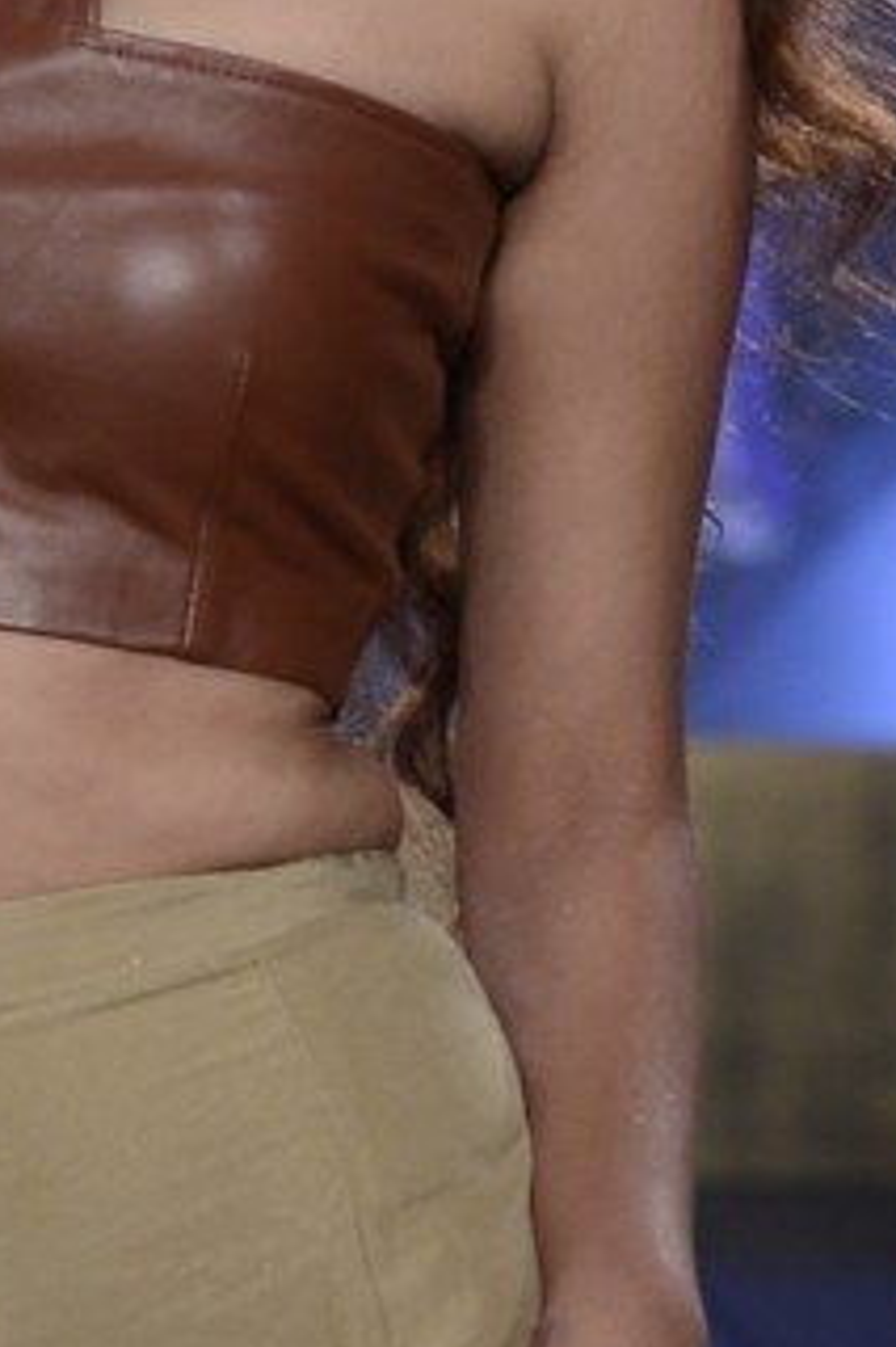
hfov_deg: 3.9
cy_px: 1768
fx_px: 13080
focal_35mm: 350
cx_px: -301
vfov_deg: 5.9
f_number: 4.5
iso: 800
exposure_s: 1/250
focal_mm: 70
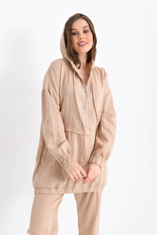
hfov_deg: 26.0
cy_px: 118
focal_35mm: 52
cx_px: 78
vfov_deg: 38.2
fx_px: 340
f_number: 6.3
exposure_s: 1/125
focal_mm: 52
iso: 200
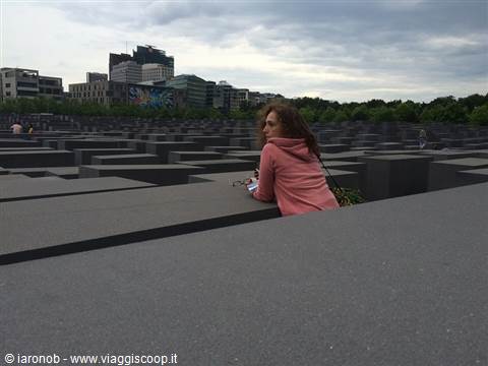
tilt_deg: -9.0
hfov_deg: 61.7
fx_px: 409
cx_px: 244
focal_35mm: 29
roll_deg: -1.0
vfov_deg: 48.2
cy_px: 183
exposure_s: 1/513
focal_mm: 4.15
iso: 32
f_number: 2.2
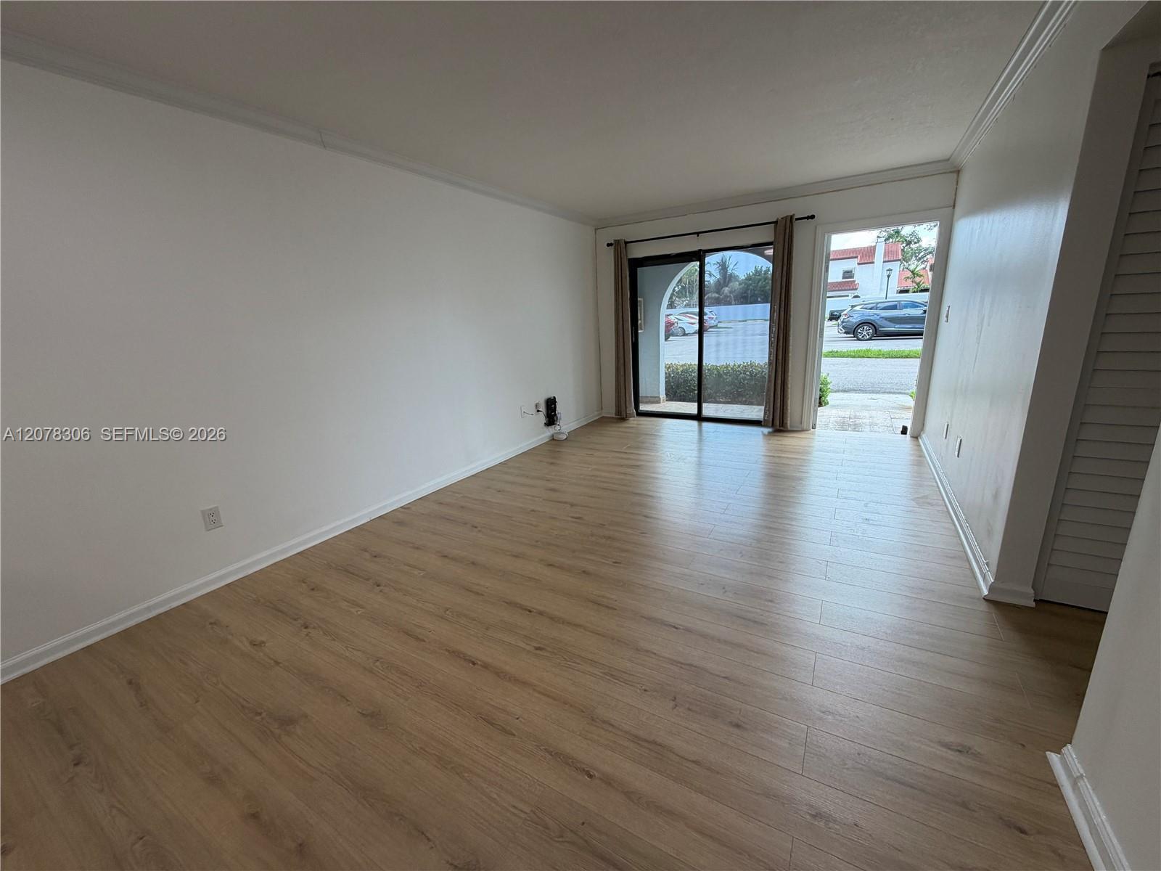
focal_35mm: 14
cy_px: 436
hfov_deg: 102.1
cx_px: 580
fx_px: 470
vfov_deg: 85.7
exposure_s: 1/130
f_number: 2.2
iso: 64
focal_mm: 2.22
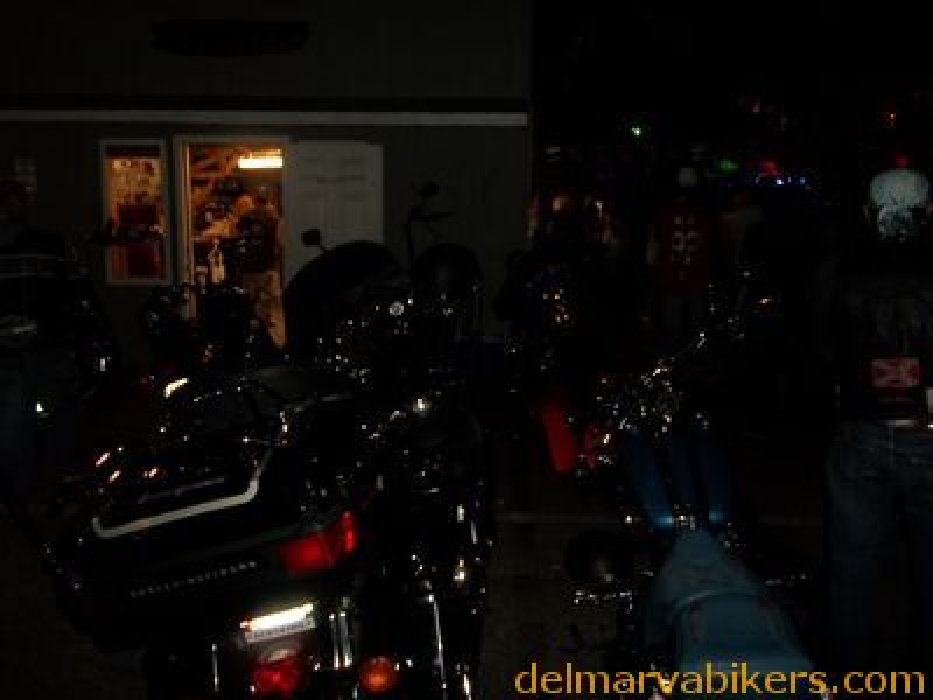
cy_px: 350
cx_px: 466
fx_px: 728
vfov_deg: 51.4
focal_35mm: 27
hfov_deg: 65.3
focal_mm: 4.9
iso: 80
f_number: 3.5
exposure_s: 1/30
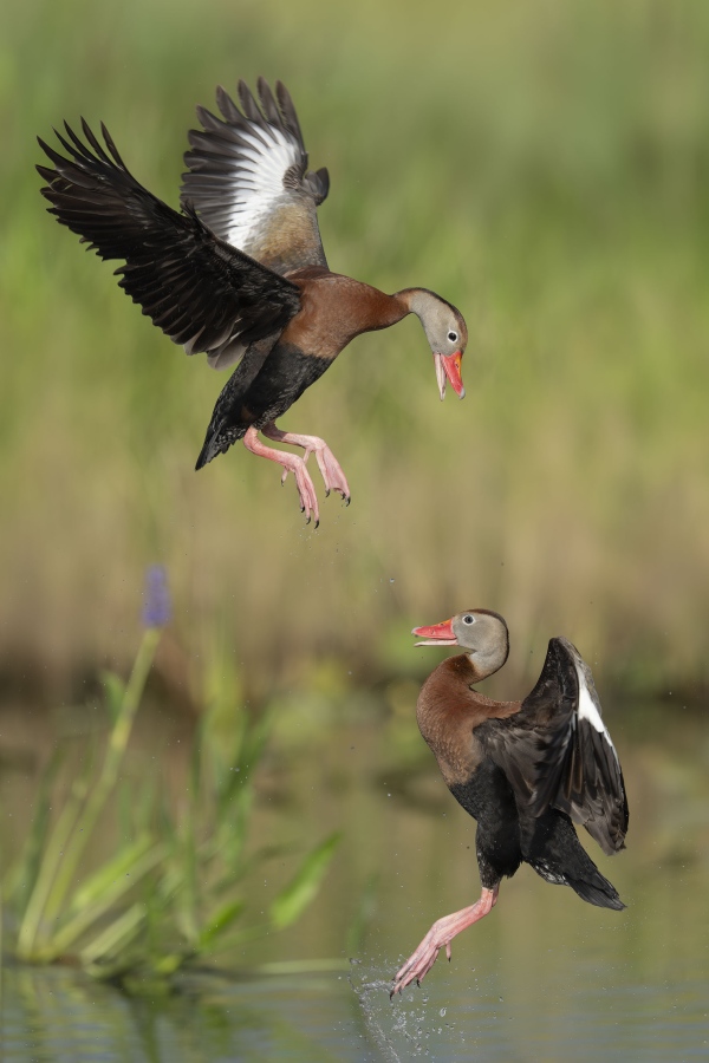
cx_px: 354
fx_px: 17724
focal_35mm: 600
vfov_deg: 3.4
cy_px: 532
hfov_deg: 2.3
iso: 640
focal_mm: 600
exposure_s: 1/4000
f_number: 4
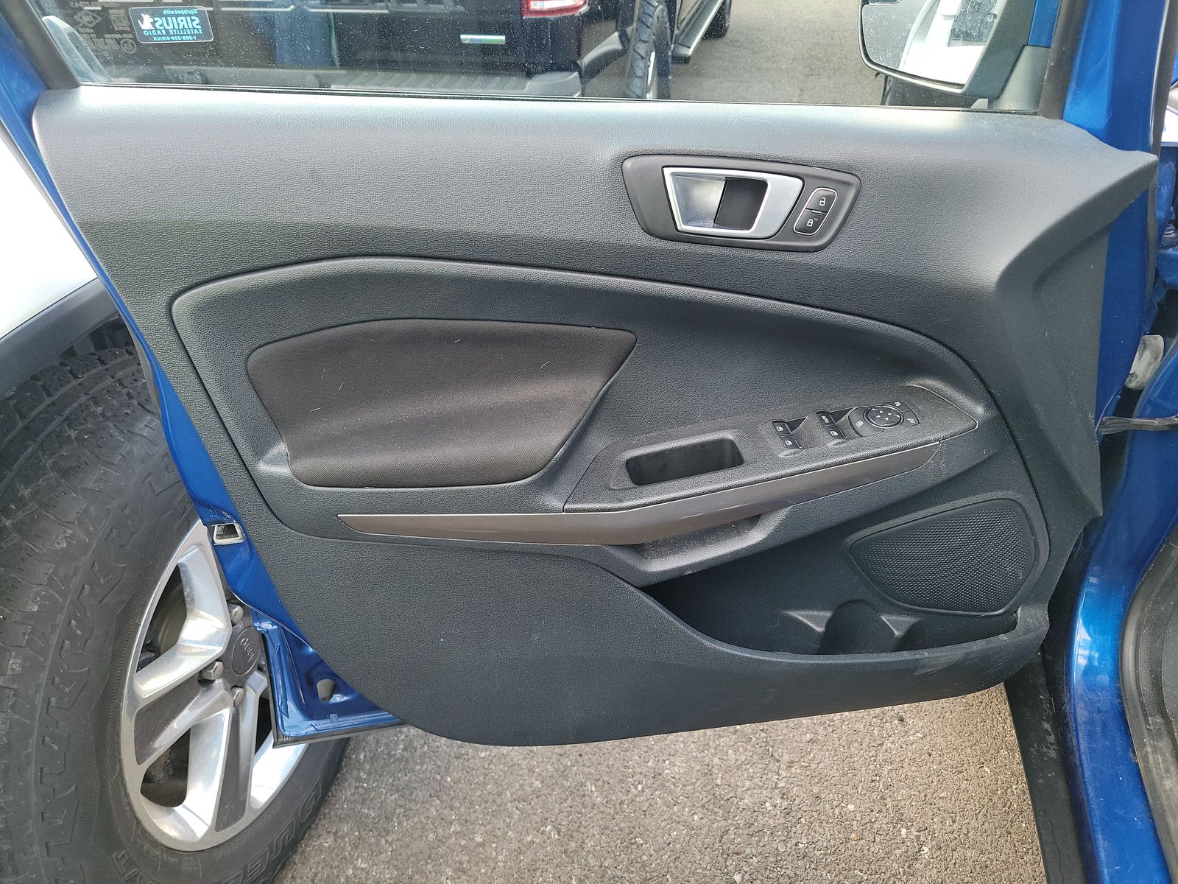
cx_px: 589
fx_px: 817
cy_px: 442
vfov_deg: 56.8
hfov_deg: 71.6
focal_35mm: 24
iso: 88
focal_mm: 6.7
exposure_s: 1/59
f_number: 1.8
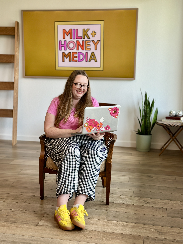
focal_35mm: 48
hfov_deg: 30.3
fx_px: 338
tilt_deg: -10.3
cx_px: 92
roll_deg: -1.7
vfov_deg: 39.7
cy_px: 122
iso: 100
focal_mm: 6.86
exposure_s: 1/121
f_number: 1.78
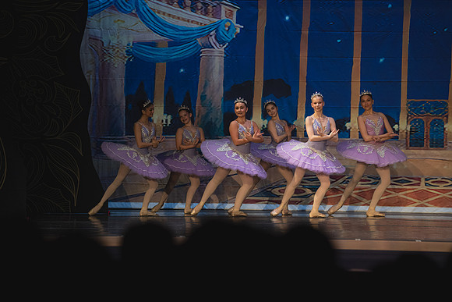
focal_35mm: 200
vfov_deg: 6.9
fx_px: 2512
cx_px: 226
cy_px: 151
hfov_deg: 10.3
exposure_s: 1/320
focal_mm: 200
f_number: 4
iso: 2200
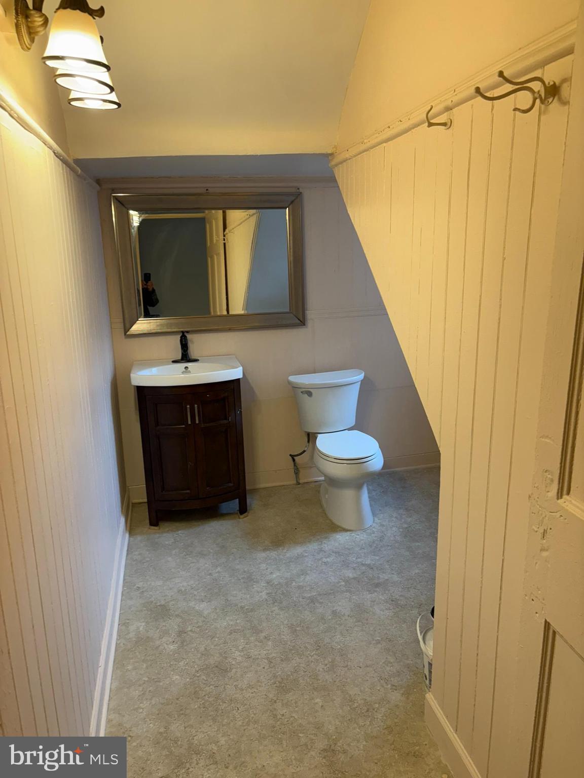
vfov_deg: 67.3
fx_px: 585
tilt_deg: -13.2
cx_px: 292
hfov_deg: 53.1
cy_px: 389
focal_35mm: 26
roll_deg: +1.7
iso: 125
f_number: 1.6
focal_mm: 5.96
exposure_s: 1/120
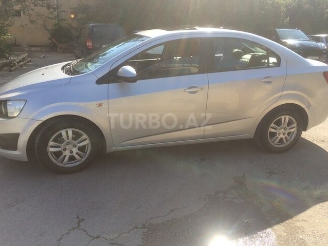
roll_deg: -1.8
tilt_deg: -19.1
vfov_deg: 46.8
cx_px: 159
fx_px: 284
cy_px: 121
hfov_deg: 59.9
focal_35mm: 30
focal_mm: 4.15
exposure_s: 1/1109
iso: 32
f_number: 2.2
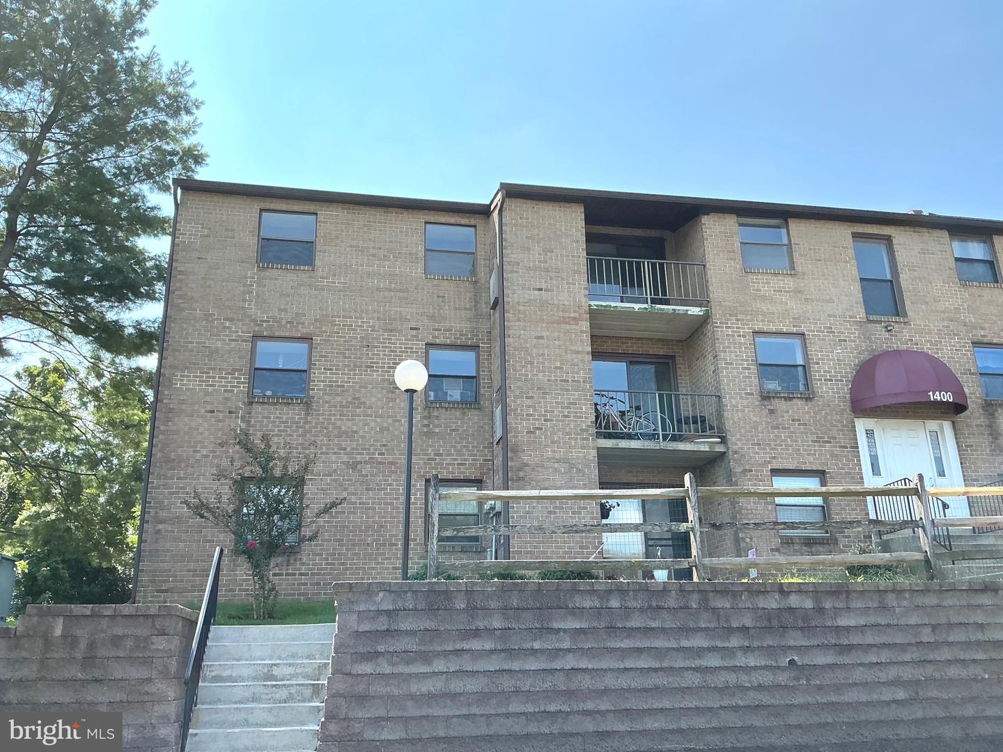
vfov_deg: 49.7
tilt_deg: +20.1
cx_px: 502
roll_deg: +1.7
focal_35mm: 28
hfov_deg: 63.4
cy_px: 376
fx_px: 811
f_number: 1.8
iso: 25
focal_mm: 3
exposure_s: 1/944
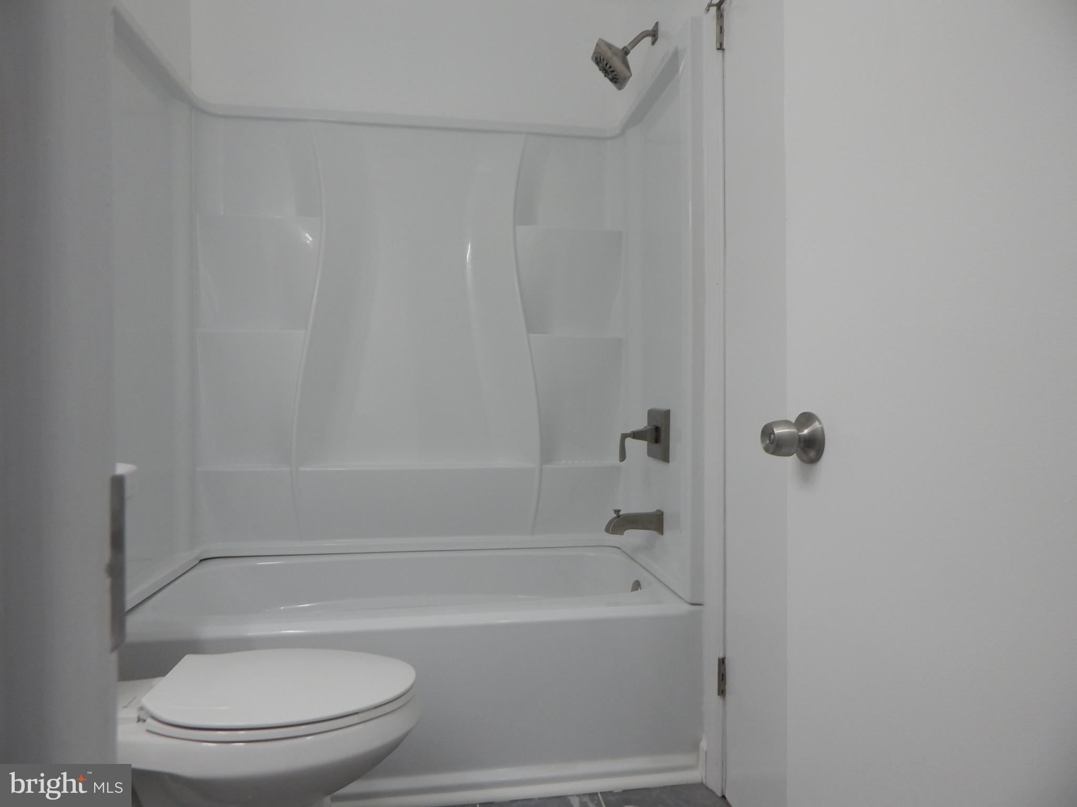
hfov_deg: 76.4
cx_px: 538
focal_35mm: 22
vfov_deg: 61.1
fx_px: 684
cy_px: 404
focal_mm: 4
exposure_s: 1/50
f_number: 3
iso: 125
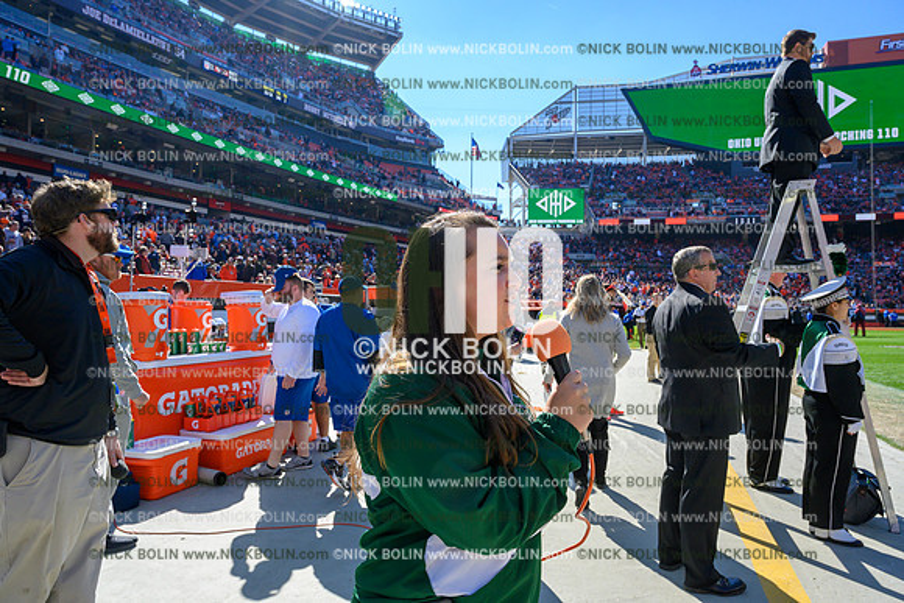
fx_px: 603
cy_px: 302
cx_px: 452
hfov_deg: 73.7
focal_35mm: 24
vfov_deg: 53.2
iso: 1000
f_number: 8
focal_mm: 24
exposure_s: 1/2000
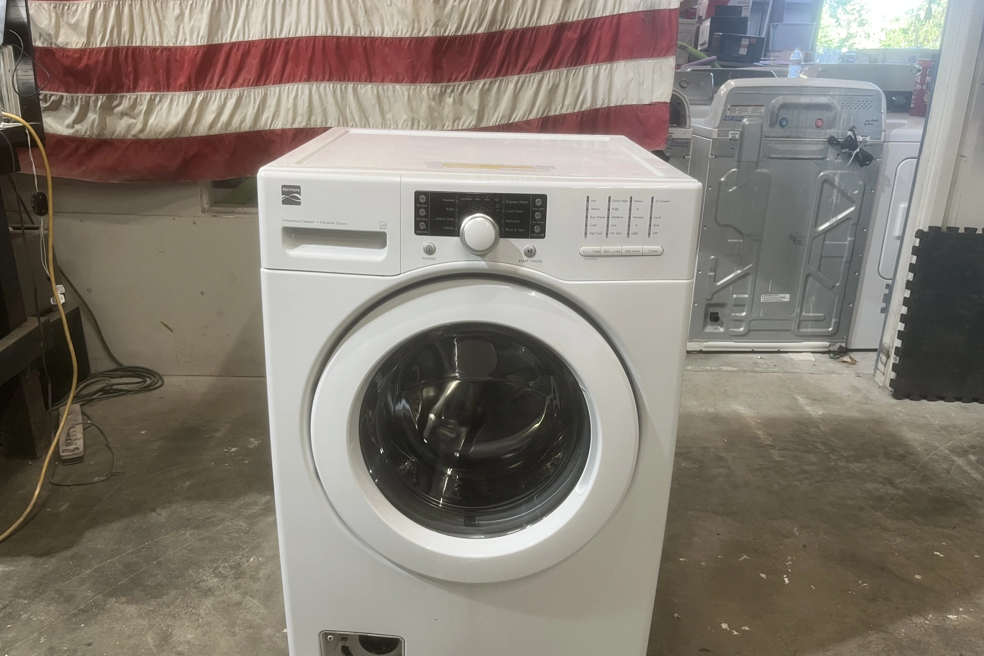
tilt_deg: -19.7
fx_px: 765
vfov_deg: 46.4
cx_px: 481
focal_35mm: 28
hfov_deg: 65.5
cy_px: 323
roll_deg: -1.1
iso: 80
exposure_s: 1/60
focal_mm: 5.1
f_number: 1.6
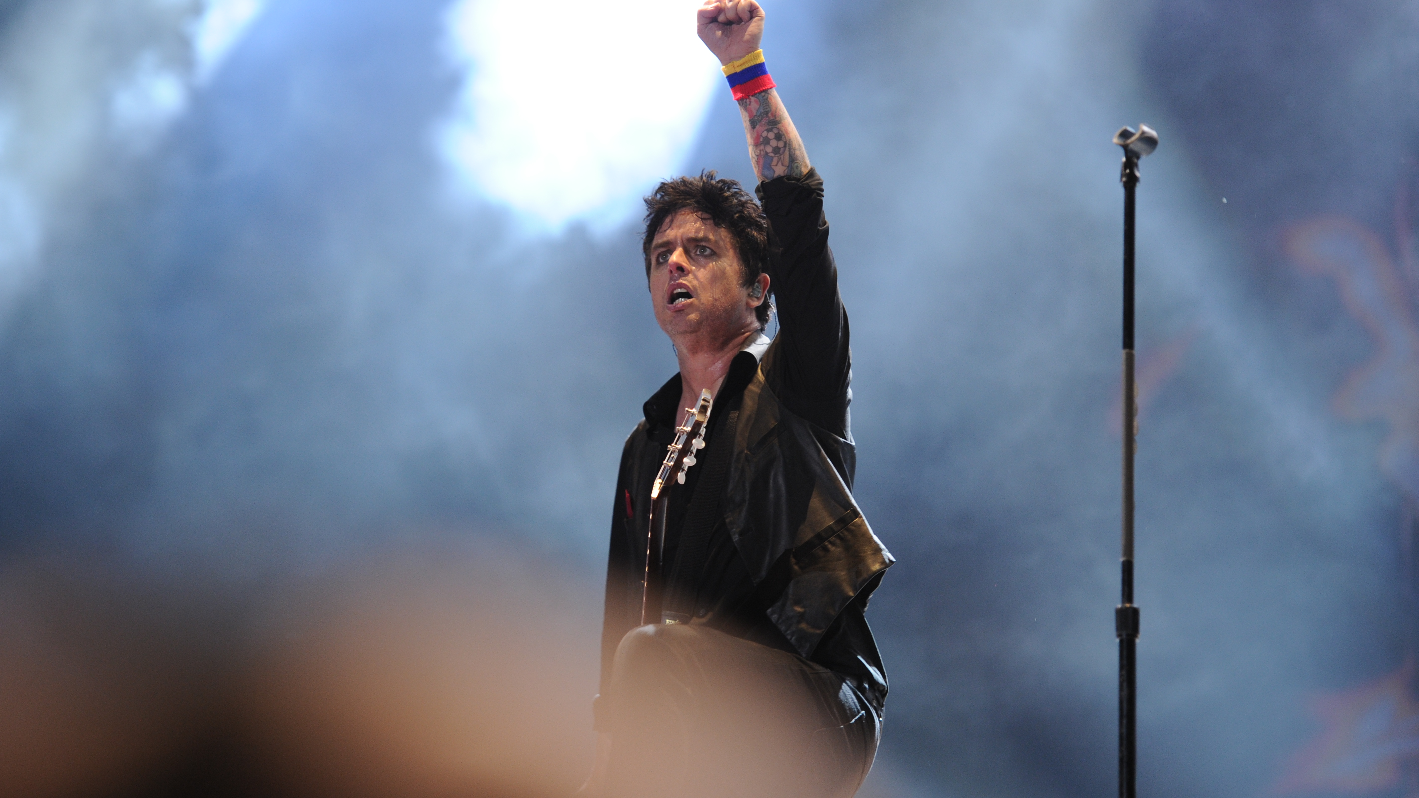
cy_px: 422
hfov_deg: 16.4
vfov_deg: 9.3
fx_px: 4929
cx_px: 709
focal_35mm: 131
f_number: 2.8
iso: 1600
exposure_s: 1/250
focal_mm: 125
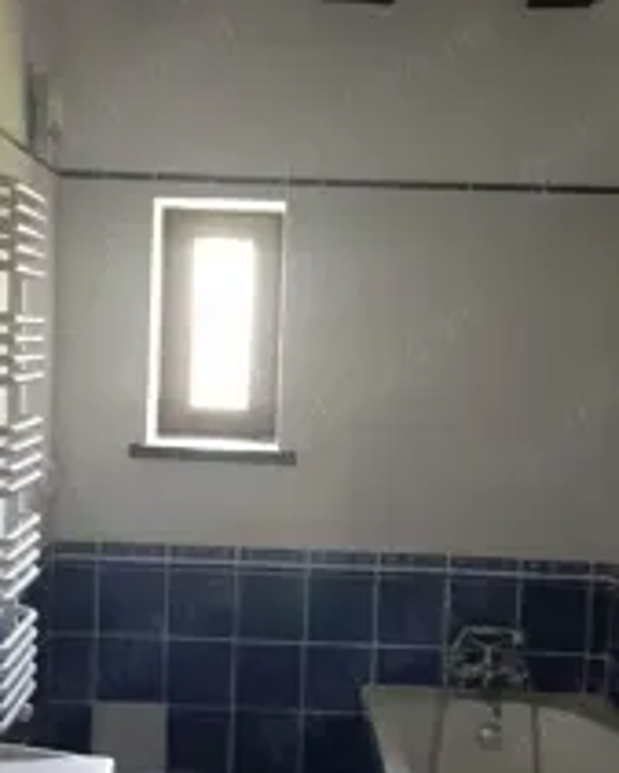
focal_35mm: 48
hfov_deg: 31.4
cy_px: 443
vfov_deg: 38.7
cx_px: 245
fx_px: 1098
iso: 640
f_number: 1.7
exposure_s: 1/20
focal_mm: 3.92
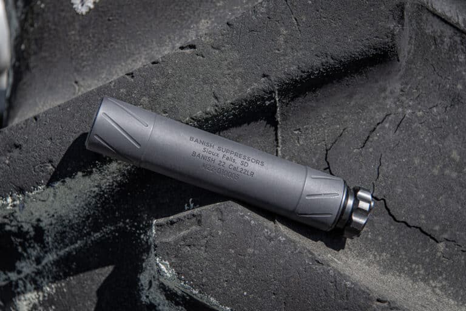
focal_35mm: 70
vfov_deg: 19.5
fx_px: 906
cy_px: 156
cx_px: 233
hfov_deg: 28.8
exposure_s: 1/800
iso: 800
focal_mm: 70
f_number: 8
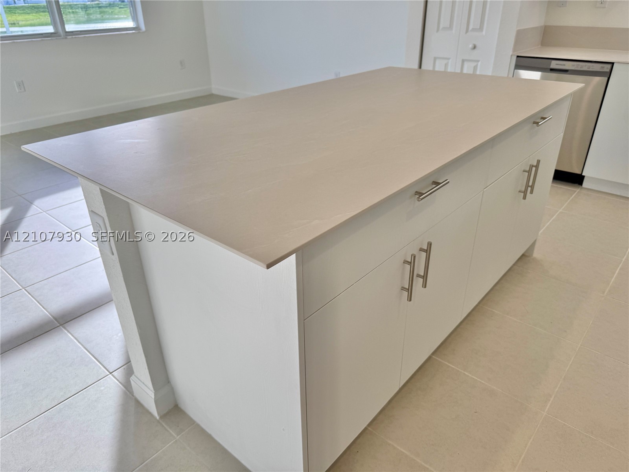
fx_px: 436
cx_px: 314
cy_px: 236
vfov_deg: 56.8
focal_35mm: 24
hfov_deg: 71.6
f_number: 1.78
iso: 80
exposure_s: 1/397
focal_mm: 6.76
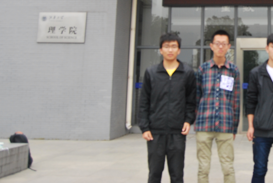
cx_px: 262
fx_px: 433
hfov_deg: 32.6
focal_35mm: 57
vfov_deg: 22.7
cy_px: -8
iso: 200
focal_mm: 18
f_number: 5.6
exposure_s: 1/125
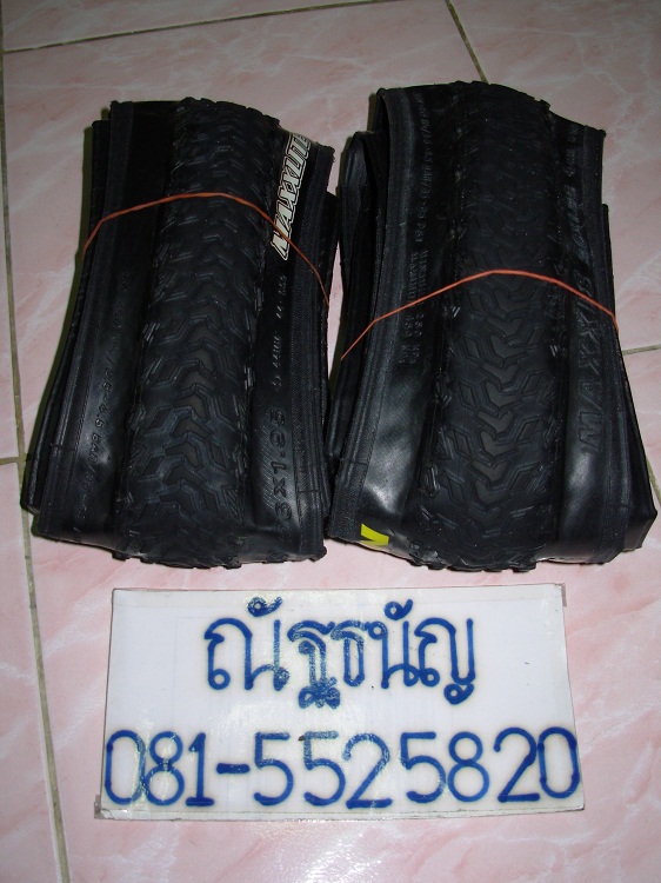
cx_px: 330
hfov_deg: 37.7
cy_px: 442
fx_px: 968
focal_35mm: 38
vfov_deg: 49.0
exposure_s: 1/32
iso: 50
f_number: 2.9
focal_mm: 6.3
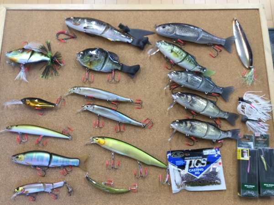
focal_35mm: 31
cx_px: 137
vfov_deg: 45.4
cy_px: 102
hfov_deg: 58.4
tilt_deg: -77.7
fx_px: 245
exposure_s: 1/30
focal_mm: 3.3
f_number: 2.4
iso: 64
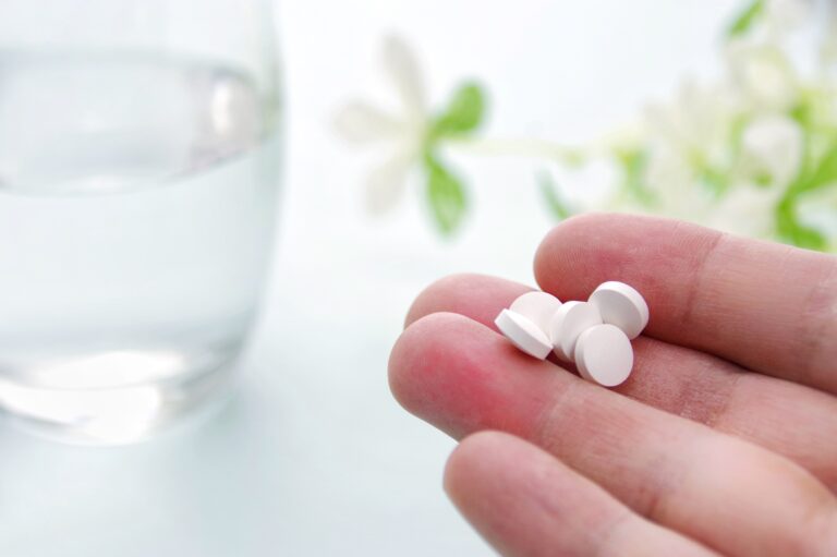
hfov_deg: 20.0
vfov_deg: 13.4
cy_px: 278
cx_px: 418
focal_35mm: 102
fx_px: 2370
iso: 200
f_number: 4.5
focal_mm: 68
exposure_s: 1/180
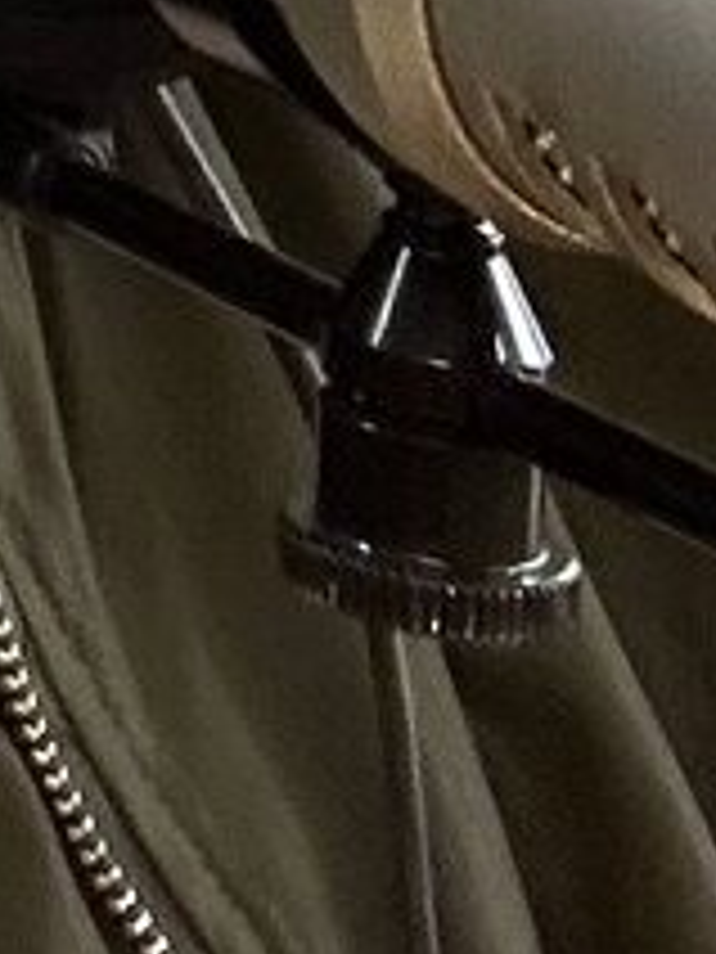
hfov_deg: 6.8
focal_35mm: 198
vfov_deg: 8.1
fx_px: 5461
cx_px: -1387
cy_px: -2142
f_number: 1.9
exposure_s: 1/50
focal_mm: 2.69
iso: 250
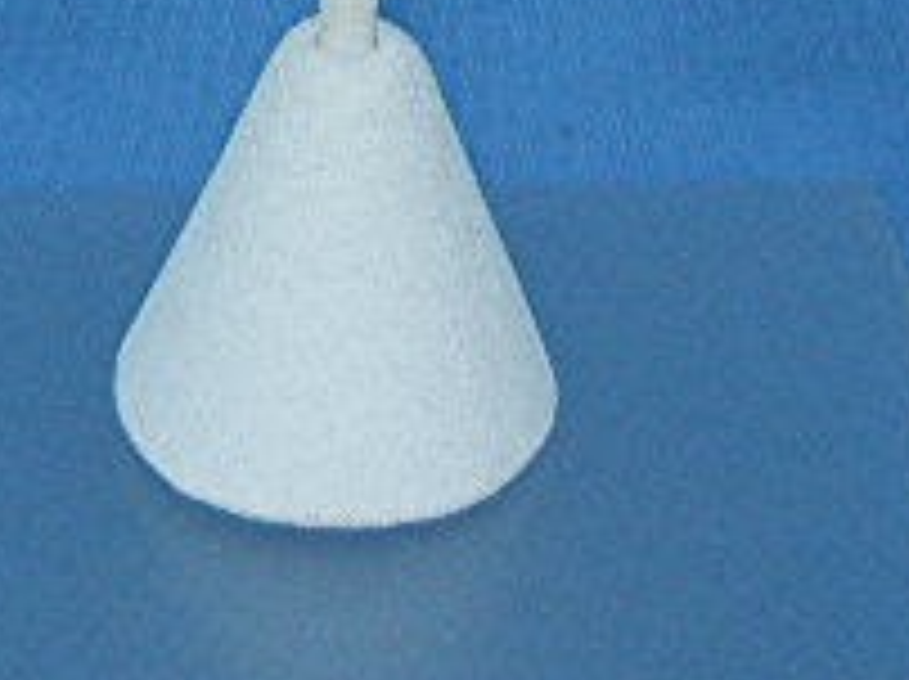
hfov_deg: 12.0
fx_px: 4328
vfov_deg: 8.8
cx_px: 400
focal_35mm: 165
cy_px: -360
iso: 213
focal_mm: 9.3
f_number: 3.9
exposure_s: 1/30.3
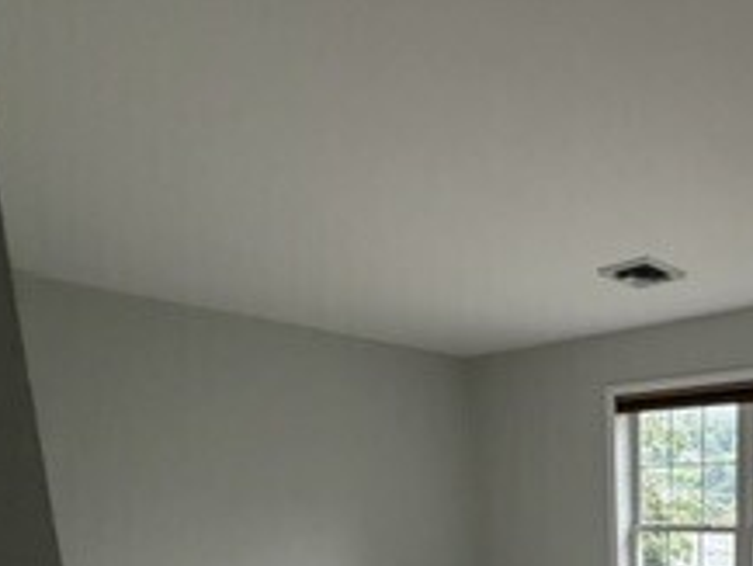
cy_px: 615
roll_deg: +1.2
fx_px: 675
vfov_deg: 38.2
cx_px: 673
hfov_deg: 51.7
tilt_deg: -10.4
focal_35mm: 31
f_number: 2.2
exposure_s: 1/105
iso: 320
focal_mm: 2.22
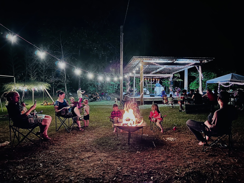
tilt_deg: -2.5
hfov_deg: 67.3
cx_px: 122
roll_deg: +0.0
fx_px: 183
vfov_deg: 53.1
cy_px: 92
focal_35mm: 26
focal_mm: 5.7
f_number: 1.5
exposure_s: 1/20
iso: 1000
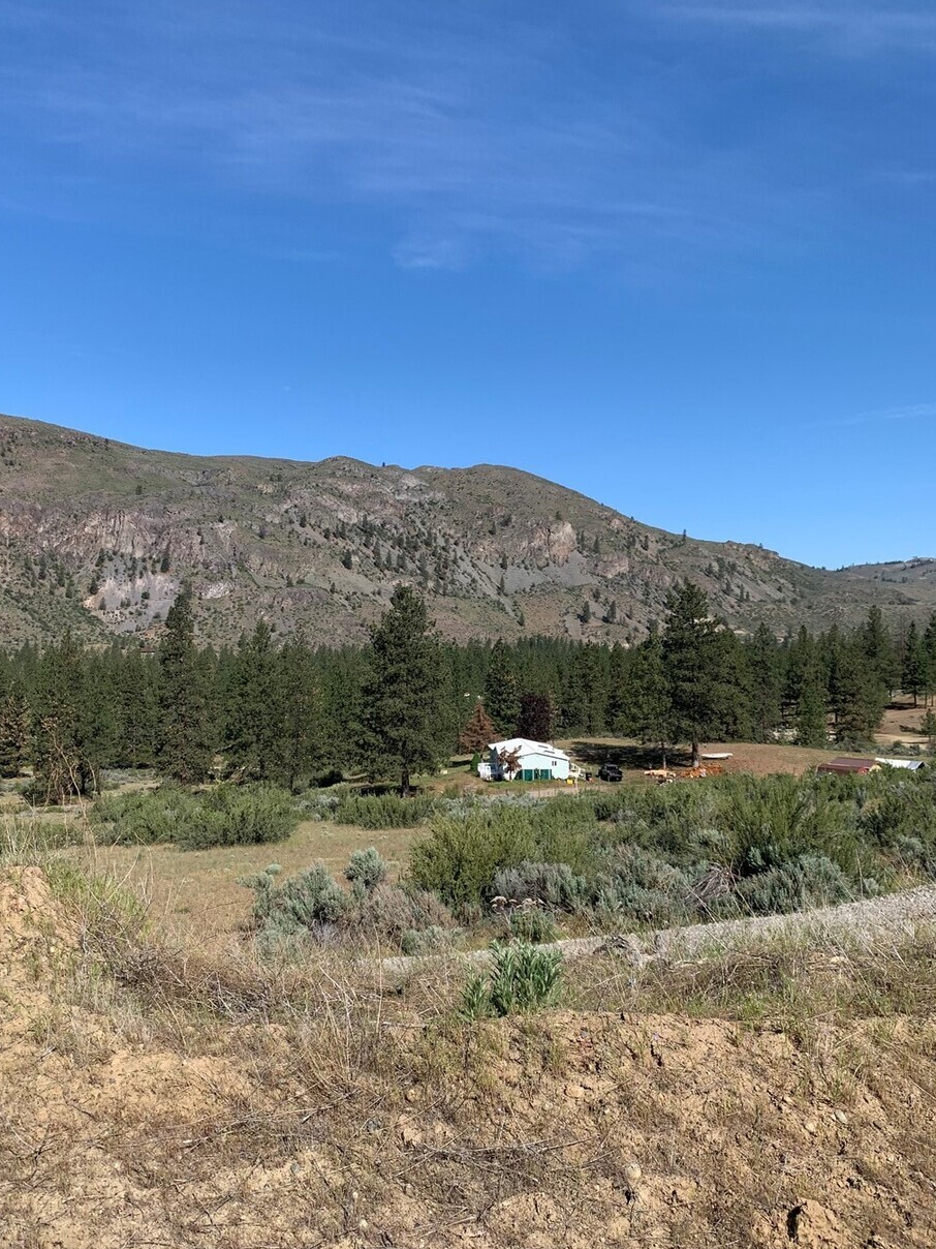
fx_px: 1118
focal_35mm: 31
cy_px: 628
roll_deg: +0.4
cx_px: 417
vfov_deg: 58.4
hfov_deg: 45.4
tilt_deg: +2.4
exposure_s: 1/2309
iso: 25
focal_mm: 4.25
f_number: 1.8
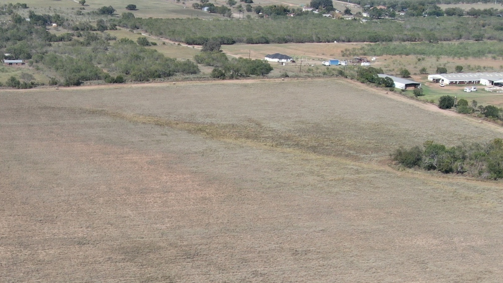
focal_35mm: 74
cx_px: 64
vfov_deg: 15.9
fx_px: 987
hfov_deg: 27.7
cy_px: 292
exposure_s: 1/800
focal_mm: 6.48
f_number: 3.4
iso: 100
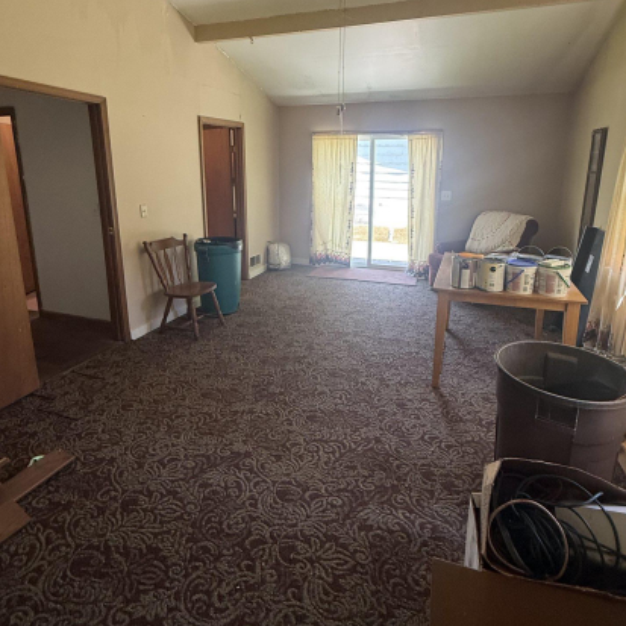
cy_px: 257
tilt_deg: -11.3
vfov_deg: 74.2
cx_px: 323
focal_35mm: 20
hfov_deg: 74.8
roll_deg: -1.4
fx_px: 409
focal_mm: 2.22
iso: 200
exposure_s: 1/99
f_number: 2.2
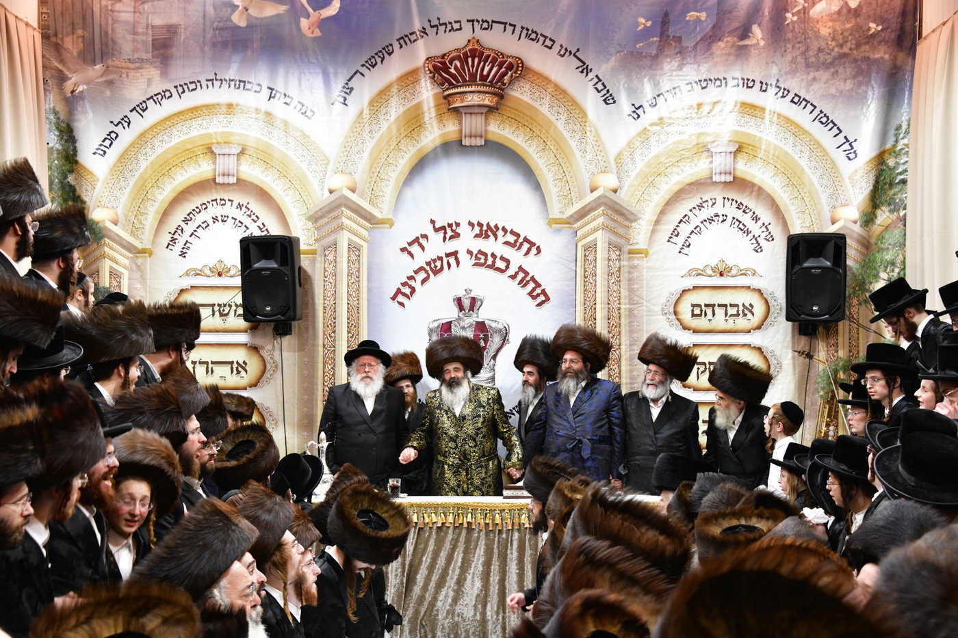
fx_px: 1330
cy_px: 319
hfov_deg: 39.6
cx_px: 479
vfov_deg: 27.0
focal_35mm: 50
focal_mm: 50
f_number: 5.6
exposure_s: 1/100
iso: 2000
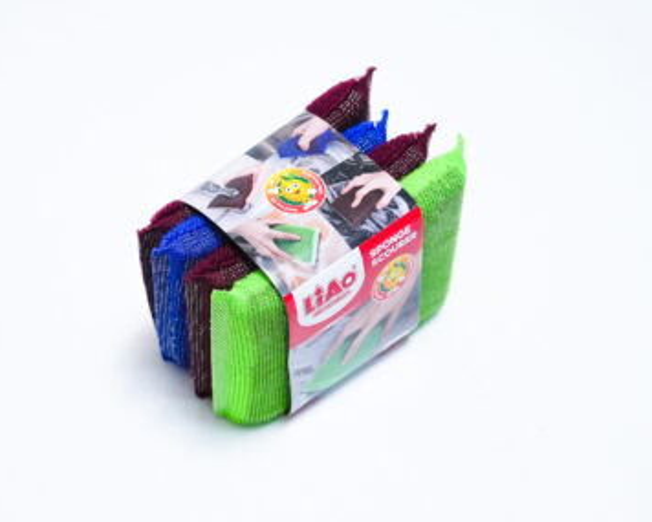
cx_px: 299
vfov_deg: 20.2
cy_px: 261
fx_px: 1467
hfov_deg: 25.1
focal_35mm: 76
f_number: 9
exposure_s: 1/200
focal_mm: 67
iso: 3200
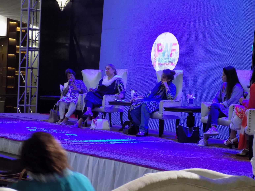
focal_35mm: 70
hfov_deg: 27.8
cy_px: 96
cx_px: 128
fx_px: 516
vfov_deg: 21.0
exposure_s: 1/15
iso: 400
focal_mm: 12.5
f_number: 4.2
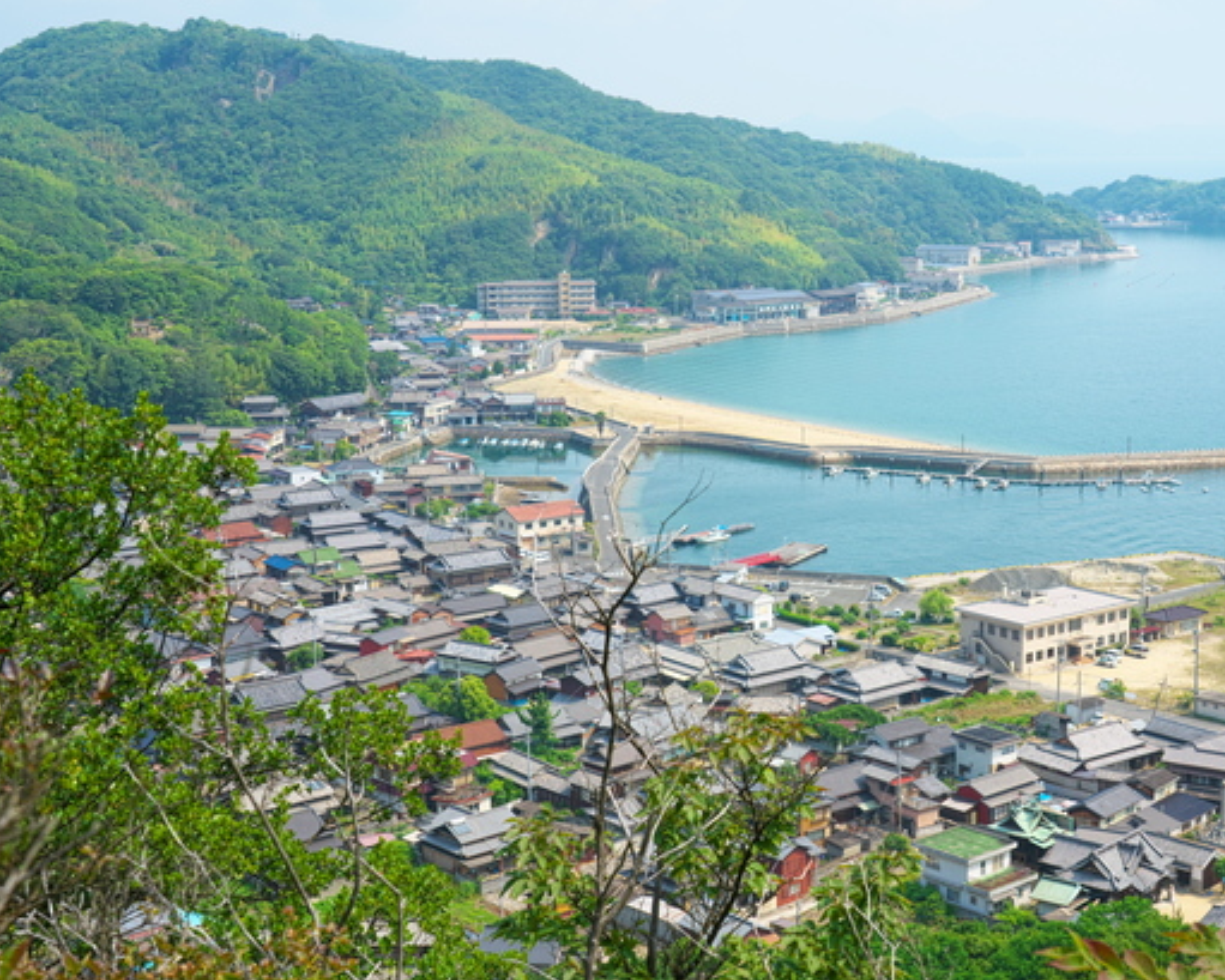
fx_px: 1958
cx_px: 753
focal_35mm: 54
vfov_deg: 28.1
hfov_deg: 34.6
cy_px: 491
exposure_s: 1/160
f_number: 9
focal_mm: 46
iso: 100
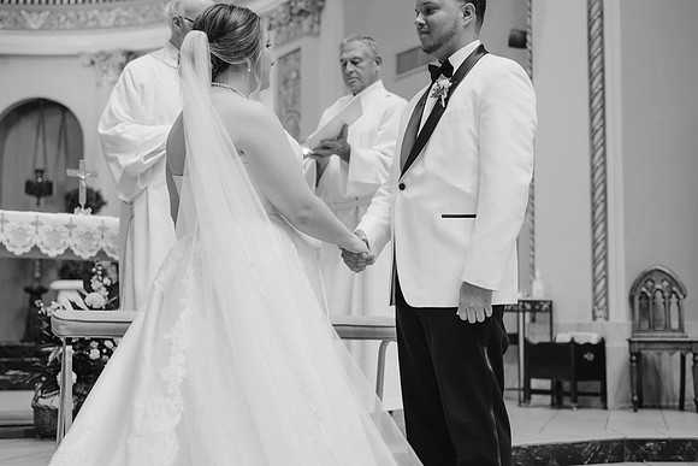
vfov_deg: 25.2
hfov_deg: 37.1
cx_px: 349
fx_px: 1041
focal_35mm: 54
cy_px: 234
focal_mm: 50
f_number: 2.8
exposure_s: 1/125
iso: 800
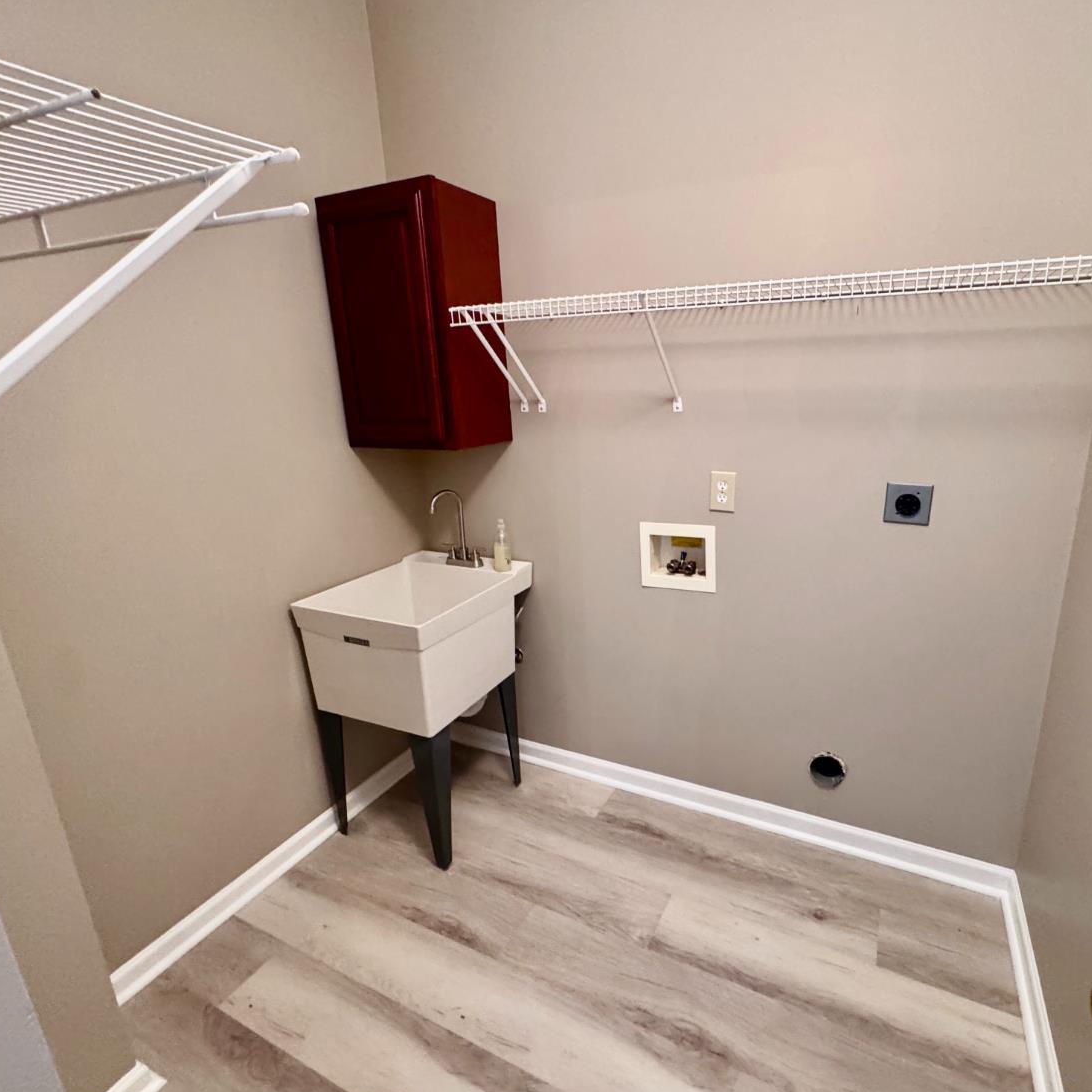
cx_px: 629
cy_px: 544
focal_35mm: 17
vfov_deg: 84.0
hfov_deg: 83.4
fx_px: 607
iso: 500
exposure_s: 1/60
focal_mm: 2.22
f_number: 2.2
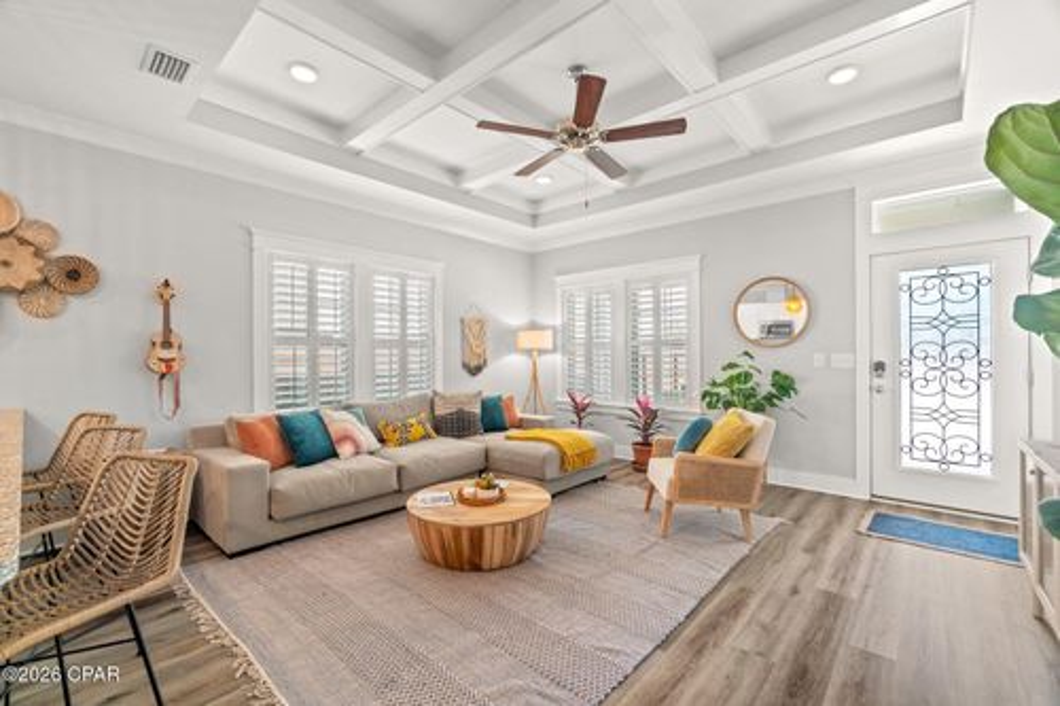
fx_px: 441
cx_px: 530
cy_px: 353
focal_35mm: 15
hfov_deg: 100.4
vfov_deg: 77.3
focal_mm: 10
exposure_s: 1/2
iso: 800
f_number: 8
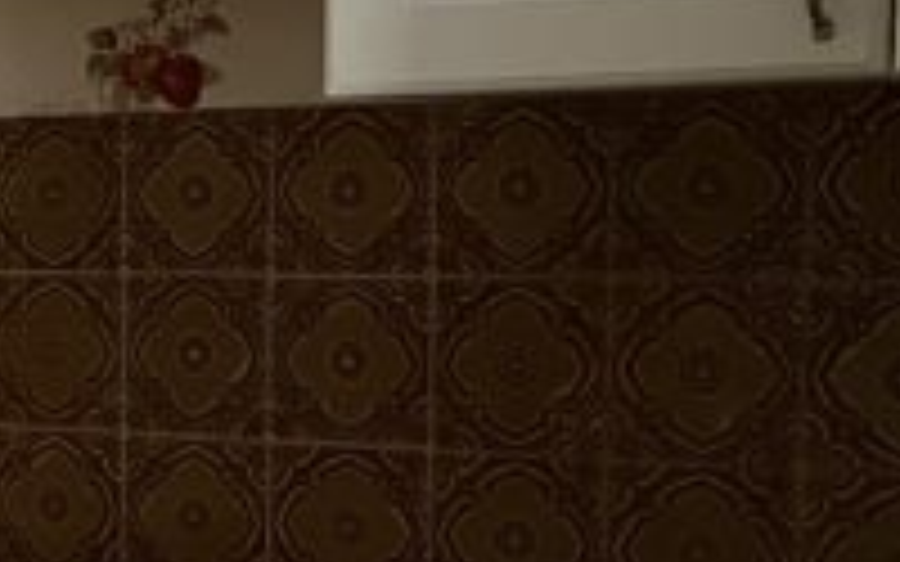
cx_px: -580
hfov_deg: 16.6
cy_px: 432
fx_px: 2698
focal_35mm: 110
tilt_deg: -5.1
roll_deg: +1.2
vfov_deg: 11.9
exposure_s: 1/60
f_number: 1.6
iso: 500
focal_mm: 5.1
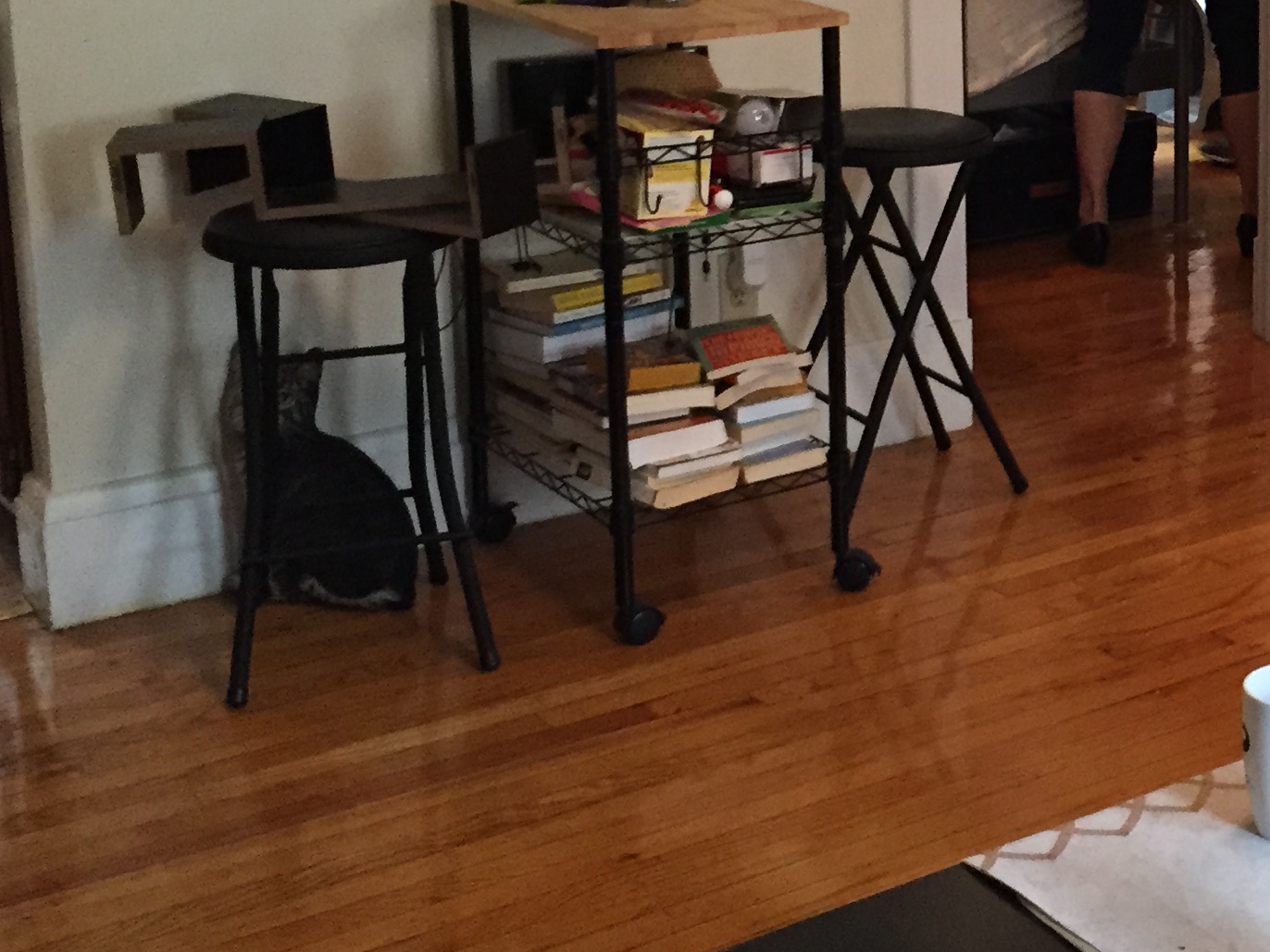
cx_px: 1302
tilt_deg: -12.5
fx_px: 2531
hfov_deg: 26.5
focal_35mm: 69
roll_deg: -0.7
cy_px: 154
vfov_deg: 21.0
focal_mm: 4.15
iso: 250
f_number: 2.2
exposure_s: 1/24
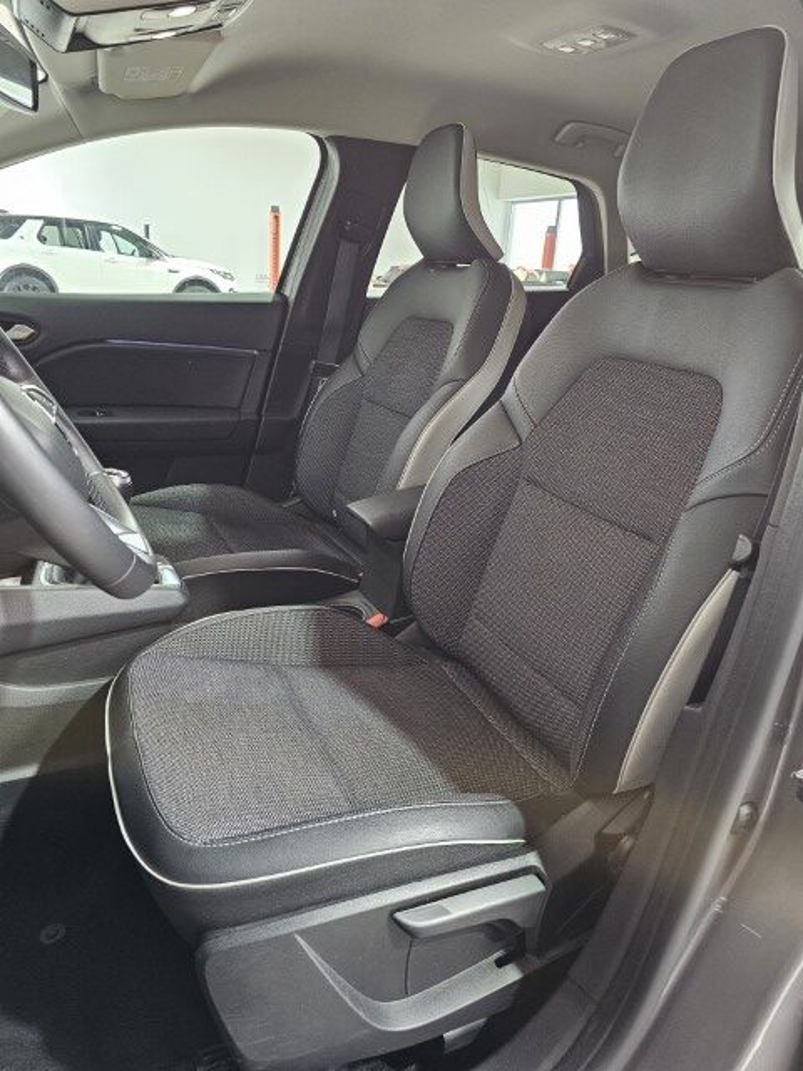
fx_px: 711
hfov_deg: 58.9
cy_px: 536
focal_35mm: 23
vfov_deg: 73.9
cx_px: 402
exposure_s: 1/100
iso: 640
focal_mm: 6.3
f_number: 1.7
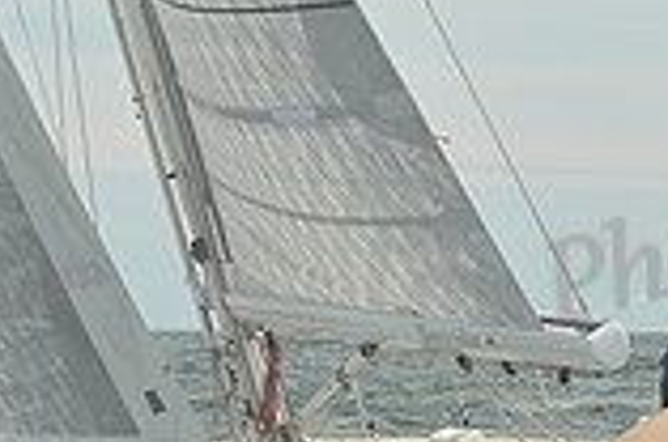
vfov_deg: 4.7
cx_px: 328
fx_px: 5352
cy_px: 53
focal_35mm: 289
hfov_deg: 7.1
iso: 320
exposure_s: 1/1250
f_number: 13
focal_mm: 78
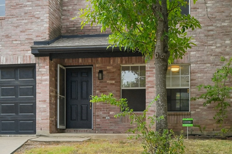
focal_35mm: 76
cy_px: 30
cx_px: 79
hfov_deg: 26.5
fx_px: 490
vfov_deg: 17.8
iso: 400
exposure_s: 1/500
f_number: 8
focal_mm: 24
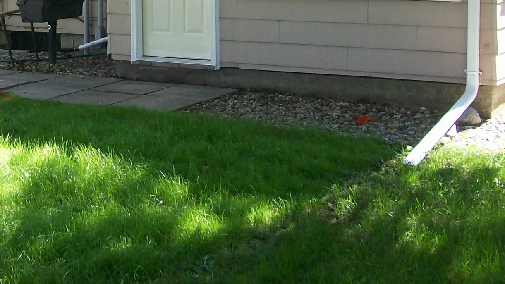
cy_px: 1
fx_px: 991
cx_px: 59
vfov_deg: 16.0
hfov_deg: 27.6
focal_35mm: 74
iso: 80
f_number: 2.7
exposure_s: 1/220
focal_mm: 6
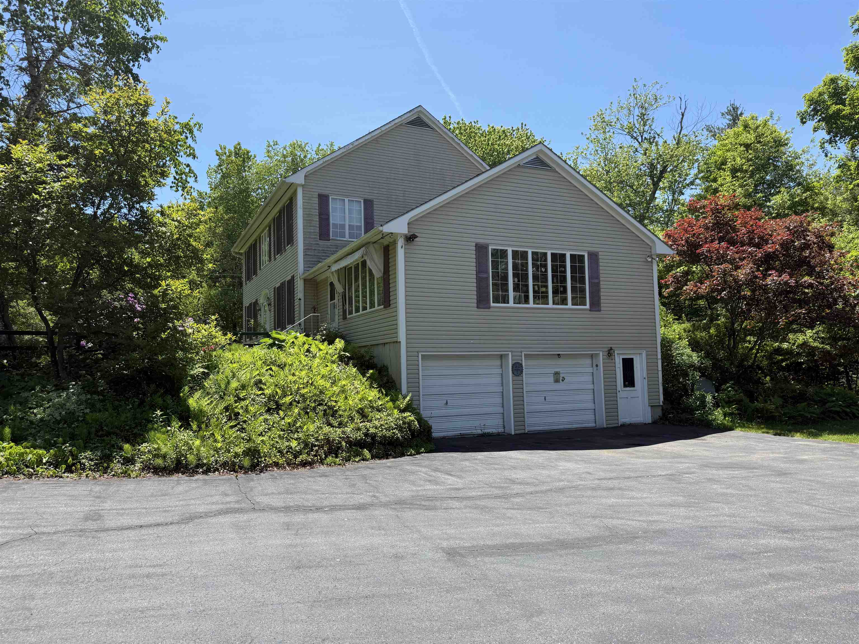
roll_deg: +1.7
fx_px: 596
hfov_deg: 71.6
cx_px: 430
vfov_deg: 56.8
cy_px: 322
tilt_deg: +5.0
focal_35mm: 24
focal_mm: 6.76
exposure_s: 1/2907
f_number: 1.78
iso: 80
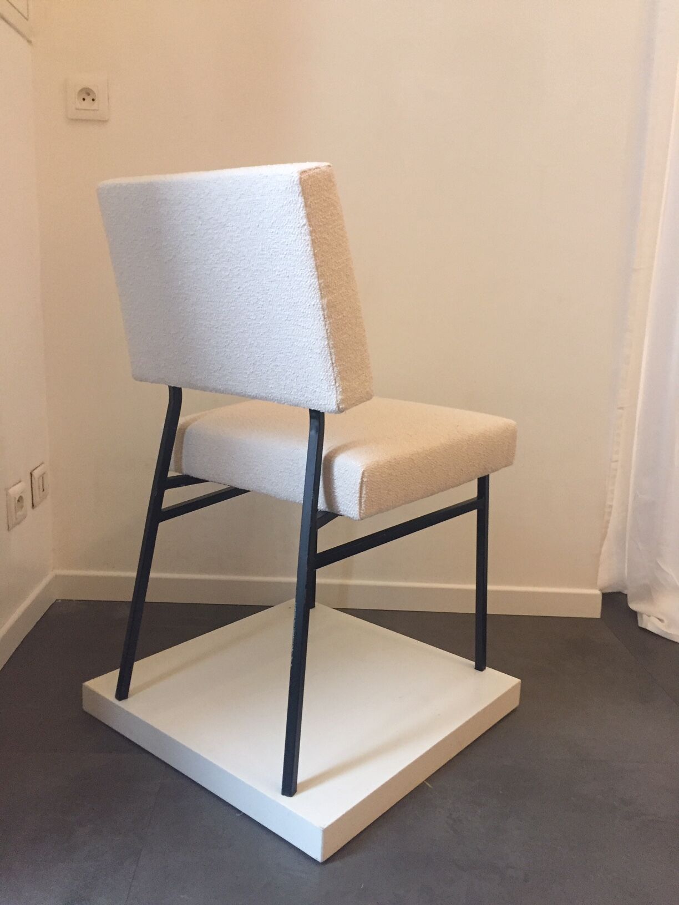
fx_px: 758
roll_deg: -2.2
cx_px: 340
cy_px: 452
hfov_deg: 48.2
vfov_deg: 61.7
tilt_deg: -11.8
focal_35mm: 29
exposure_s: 1/33
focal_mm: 4.15
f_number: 2.2
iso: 250
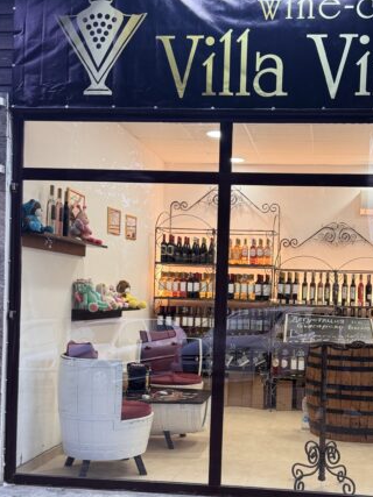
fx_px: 647
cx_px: 253
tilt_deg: -1.3
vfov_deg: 41.8
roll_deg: -2.7
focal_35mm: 45
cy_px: 311
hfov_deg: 31.9
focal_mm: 6.76
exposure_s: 1/50
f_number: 1.78
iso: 125
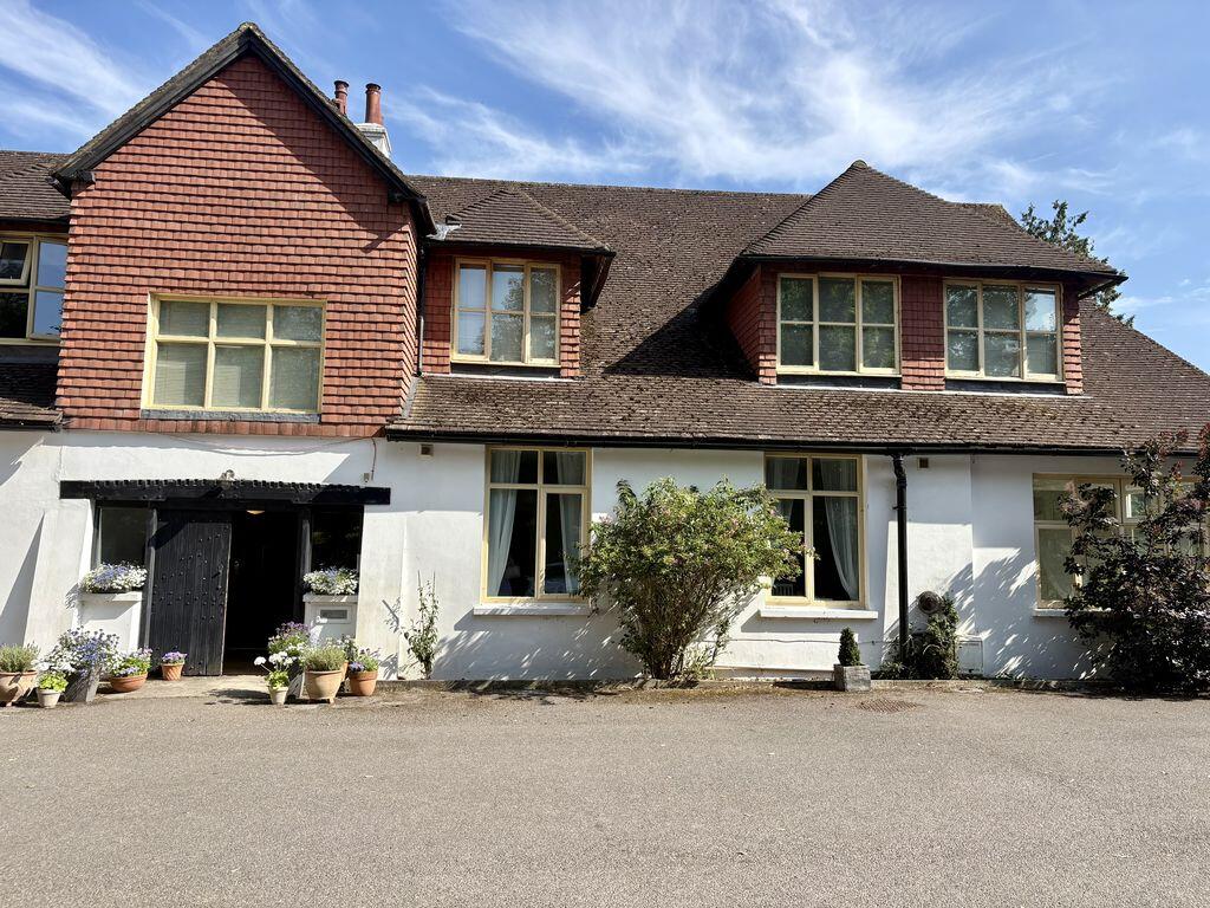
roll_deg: -1.0
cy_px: 454
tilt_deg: +6.4
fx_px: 909
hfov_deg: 67.3
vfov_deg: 53.1
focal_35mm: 26
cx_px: 605
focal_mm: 5.96
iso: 50
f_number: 1.6
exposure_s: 1/1953
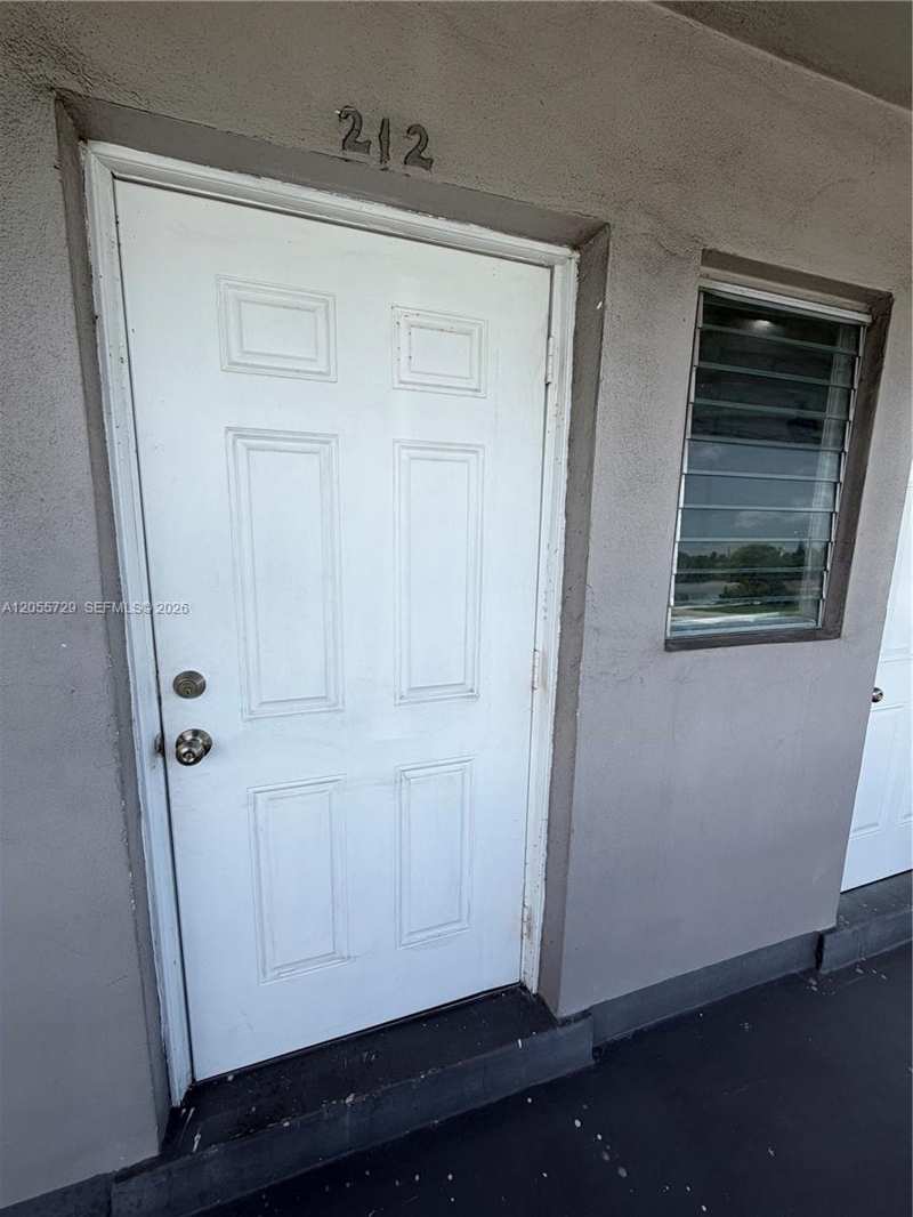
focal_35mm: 14
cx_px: 456
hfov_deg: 85.7
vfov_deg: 102.1
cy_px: 608
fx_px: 492
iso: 40
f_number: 2.2
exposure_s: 1/631
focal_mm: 2.22
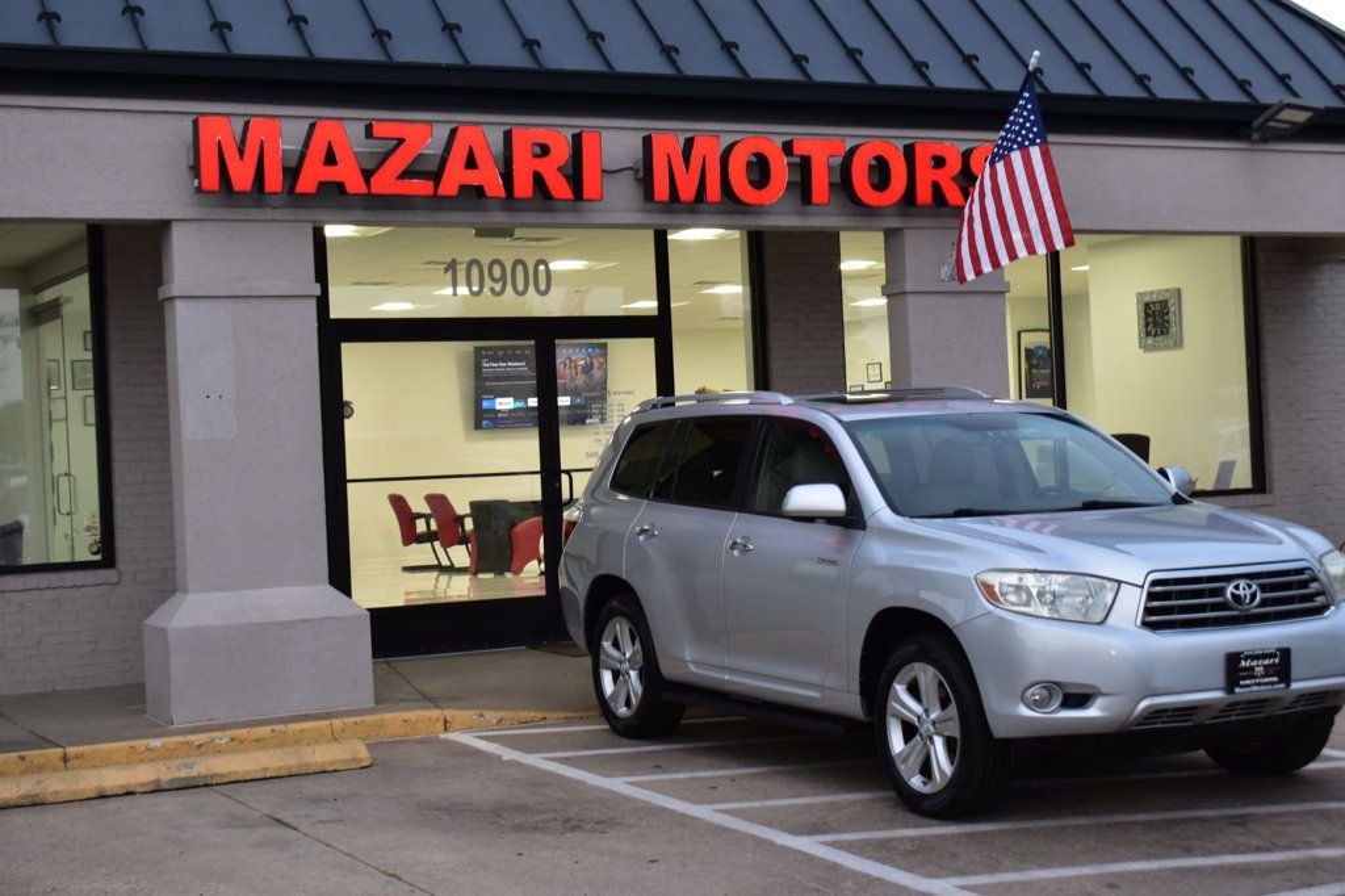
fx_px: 2129
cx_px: 672
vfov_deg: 23.8
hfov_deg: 35.1
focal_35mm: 57
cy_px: 448
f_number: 7.1
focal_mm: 38
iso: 400
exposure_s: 1/25
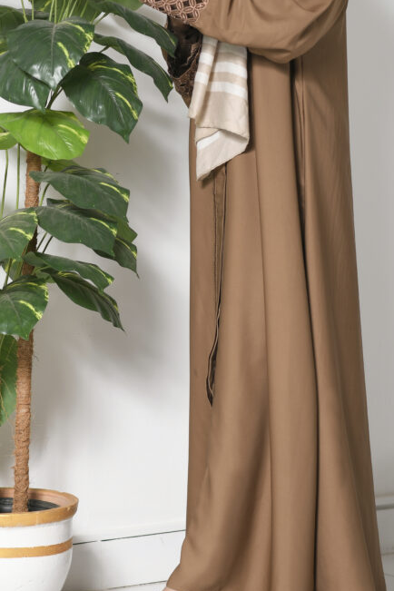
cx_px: 194
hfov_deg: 10.0
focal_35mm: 137
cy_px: 199
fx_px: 2249
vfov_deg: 14.9
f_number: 3.5
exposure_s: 1/160
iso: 160
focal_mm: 85
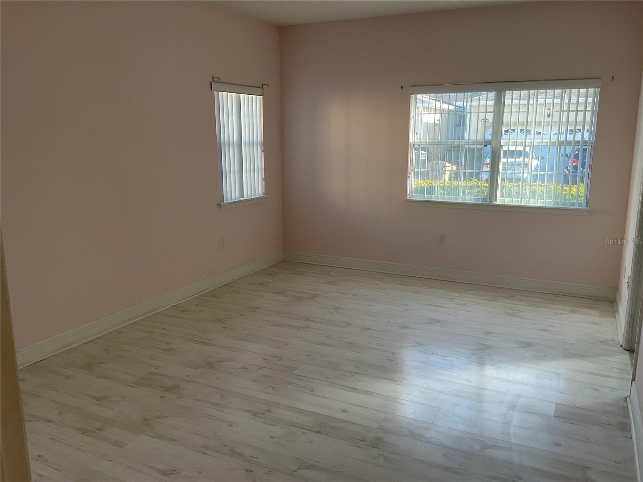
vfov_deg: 48.2
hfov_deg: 61.7
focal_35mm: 29
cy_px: 241
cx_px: 322
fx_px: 539
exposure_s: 1/120
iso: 32
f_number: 1.8
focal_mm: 3
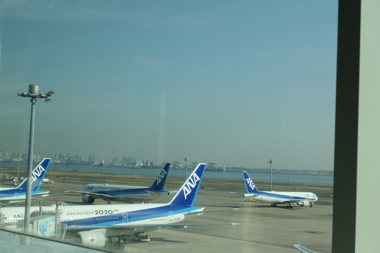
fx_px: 623
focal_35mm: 59
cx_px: 190
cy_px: 126
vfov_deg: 23.0
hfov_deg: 33.9
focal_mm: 21.5
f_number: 5.6
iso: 200
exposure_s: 1/1000
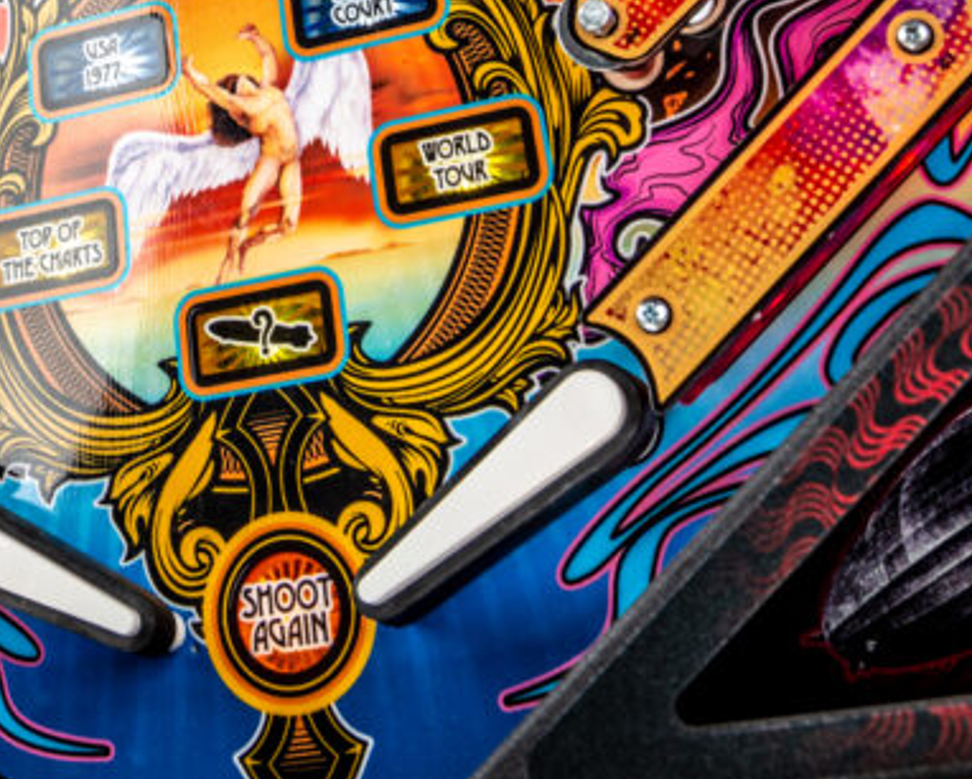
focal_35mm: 82
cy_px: -447
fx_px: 2360
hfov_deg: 22.7
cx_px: 97
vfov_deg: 16.7
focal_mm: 29
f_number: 10
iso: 200
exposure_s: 1/100
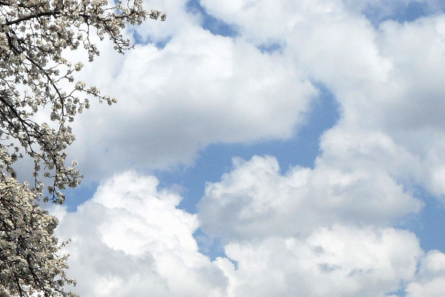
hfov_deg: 20.6
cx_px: 172
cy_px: 215
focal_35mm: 99
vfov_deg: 13.8
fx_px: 1224
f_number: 9.5
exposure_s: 1/250
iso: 80
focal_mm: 5.7
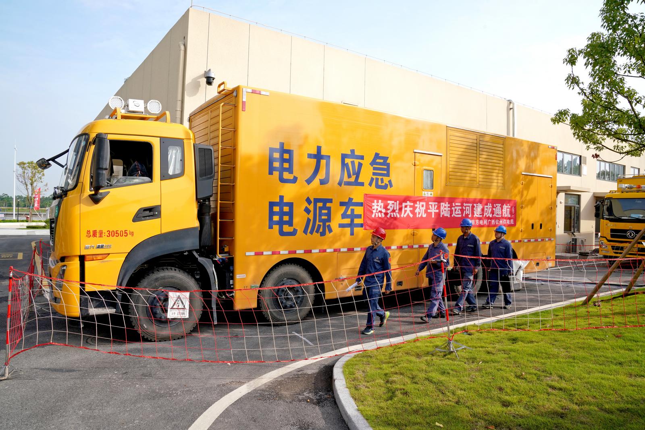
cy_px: 215
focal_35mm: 24
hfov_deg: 73.7
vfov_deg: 53.1
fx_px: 430
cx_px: 322
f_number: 14
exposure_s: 1/160
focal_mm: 24
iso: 320
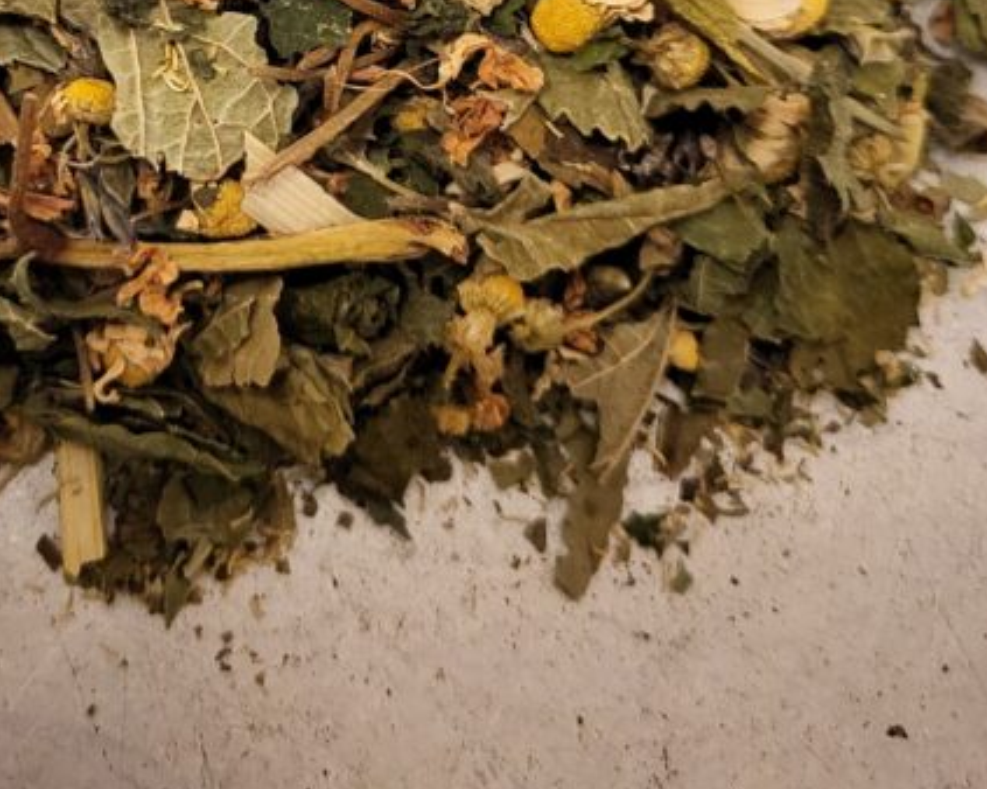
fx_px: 1869
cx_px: 203
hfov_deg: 29.0
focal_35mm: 64
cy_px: -197
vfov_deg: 21.8
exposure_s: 1/50
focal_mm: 5.4
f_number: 1.8
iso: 800
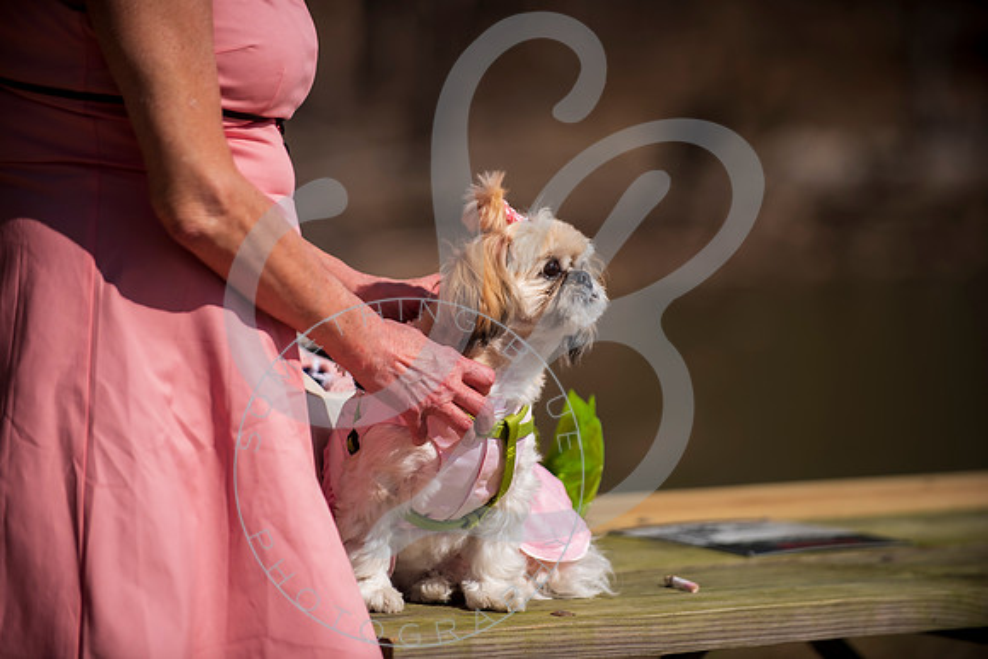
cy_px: 330
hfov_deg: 11.7
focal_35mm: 175
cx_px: 494
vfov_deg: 7.9
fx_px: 4804
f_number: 2.8
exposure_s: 1/2000
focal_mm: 175
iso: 100
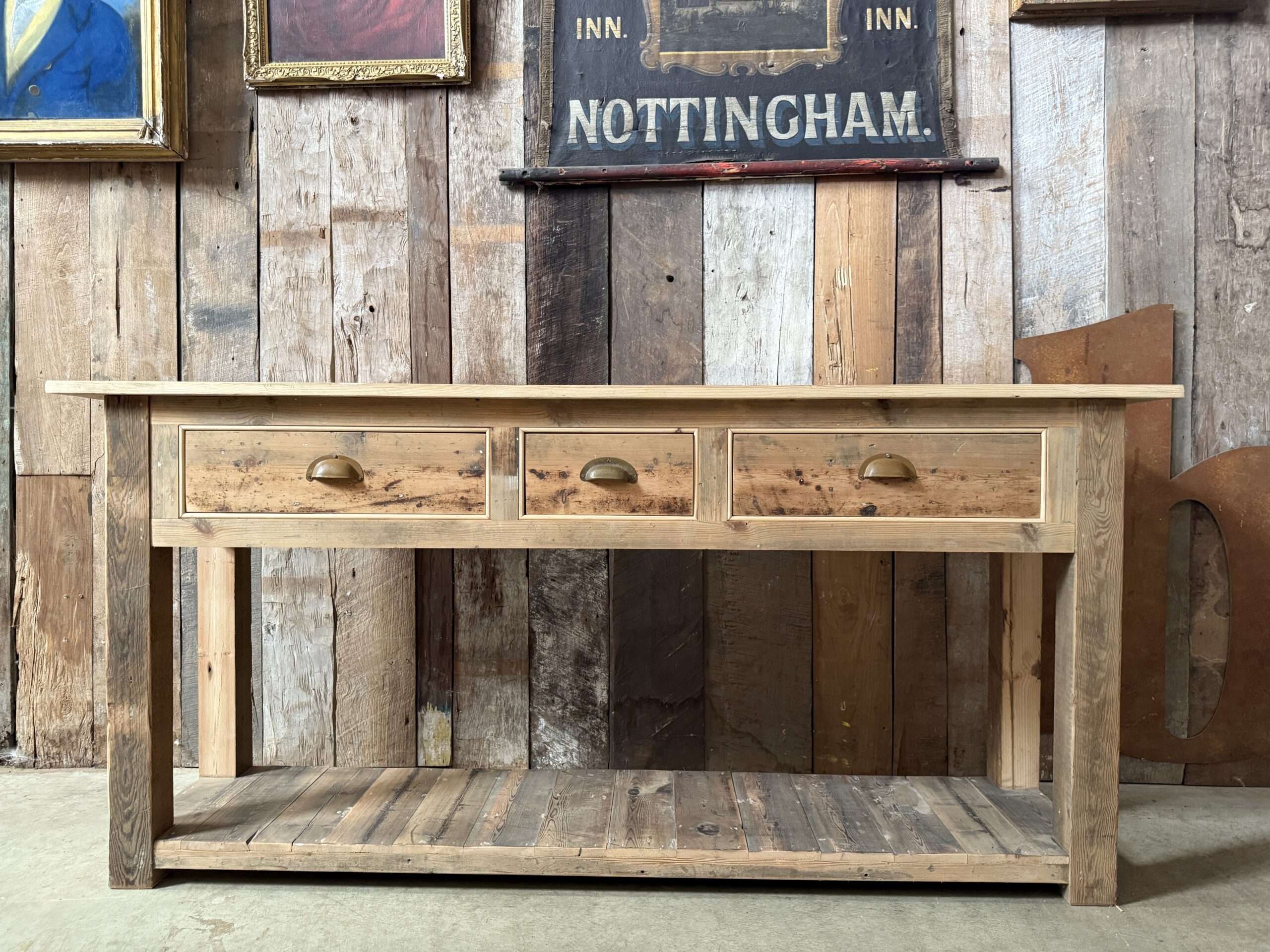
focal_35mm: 24
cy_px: 476
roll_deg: -0.6
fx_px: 881
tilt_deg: -0.9
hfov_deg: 71.6
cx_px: 635
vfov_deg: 56.8
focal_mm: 6.76
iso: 400
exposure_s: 1/60
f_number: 1.78
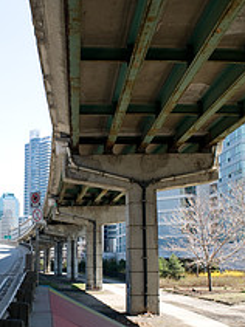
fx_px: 387
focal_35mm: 41
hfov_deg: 34.3
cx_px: 57
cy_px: 223
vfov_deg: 45.0
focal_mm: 20
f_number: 5.6
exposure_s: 1/500
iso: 200
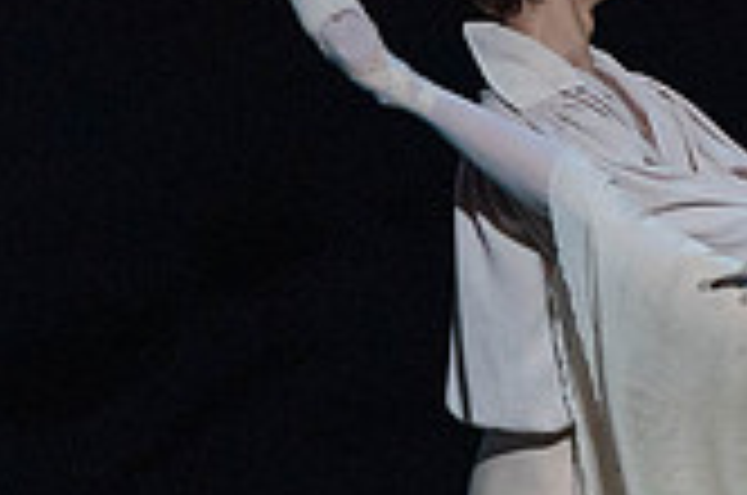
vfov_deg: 1.0
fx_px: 28725
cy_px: 188
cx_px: 673
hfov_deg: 1.5
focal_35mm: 1387
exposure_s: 1/200
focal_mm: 306
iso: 8000
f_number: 7.1
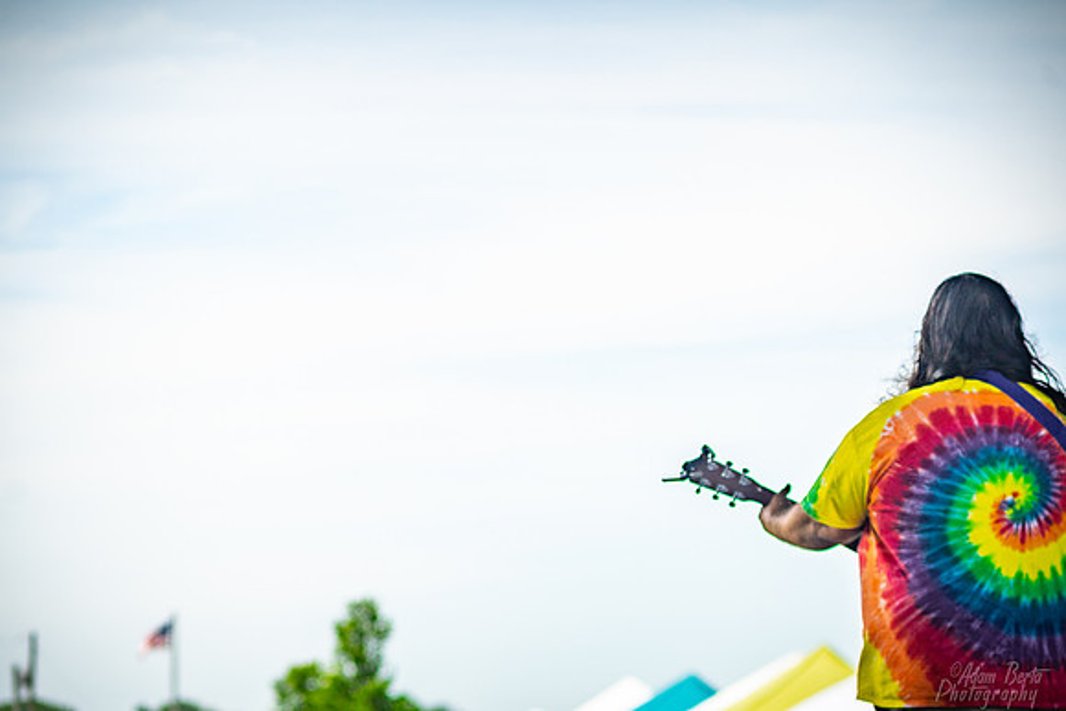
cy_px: 452
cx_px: 485
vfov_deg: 8.0
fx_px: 5083
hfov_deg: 12.0
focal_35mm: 172
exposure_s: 1/1250
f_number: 4.5
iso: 125
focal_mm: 135
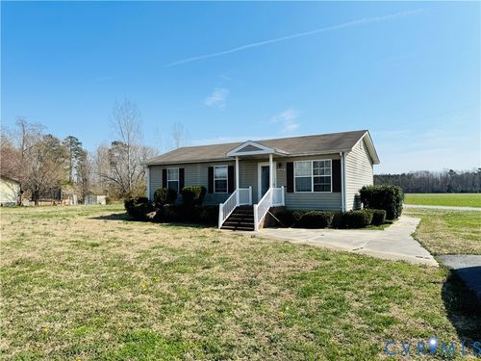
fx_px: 333
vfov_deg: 56.8
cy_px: 180
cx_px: 240
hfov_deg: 71.6
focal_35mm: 24
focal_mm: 6.76
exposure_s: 1/5814
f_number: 1.78
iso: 80
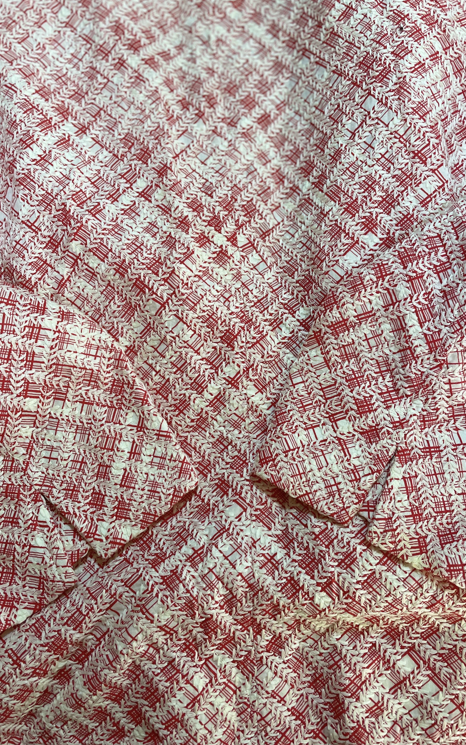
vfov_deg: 66.5
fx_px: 569
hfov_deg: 44.5
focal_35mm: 28
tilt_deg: -79.2
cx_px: 250
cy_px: 373
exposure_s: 1/50
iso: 200
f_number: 1.6
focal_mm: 4.2
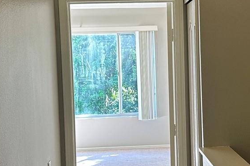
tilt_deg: -3.4
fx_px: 493
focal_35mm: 71
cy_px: 91
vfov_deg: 19.2
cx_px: 165
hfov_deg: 28.3
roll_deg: +0.8
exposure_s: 1/120
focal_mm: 6.86
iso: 200
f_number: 1.78
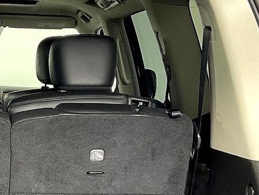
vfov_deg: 14.0
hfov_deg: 18.2
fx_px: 779
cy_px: 195
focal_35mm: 104
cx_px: -29
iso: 100
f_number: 1.8
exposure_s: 1/60
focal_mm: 3
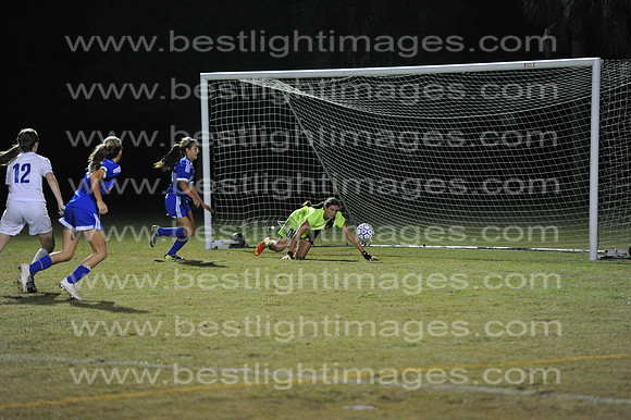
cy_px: 210
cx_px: 316
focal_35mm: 185
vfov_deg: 7.4
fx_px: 3241
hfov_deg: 11.1
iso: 5000
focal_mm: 185
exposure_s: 1/500
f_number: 3.5
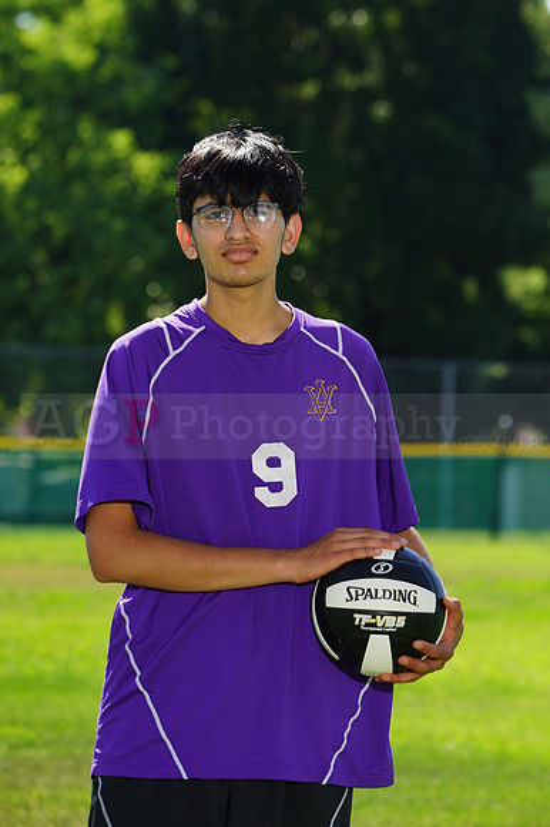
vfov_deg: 7.3
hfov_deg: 4.9
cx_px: 275
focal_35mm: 282
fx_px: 6470
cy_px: 414
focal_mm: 282
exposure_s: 1/200
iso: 200
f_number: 11
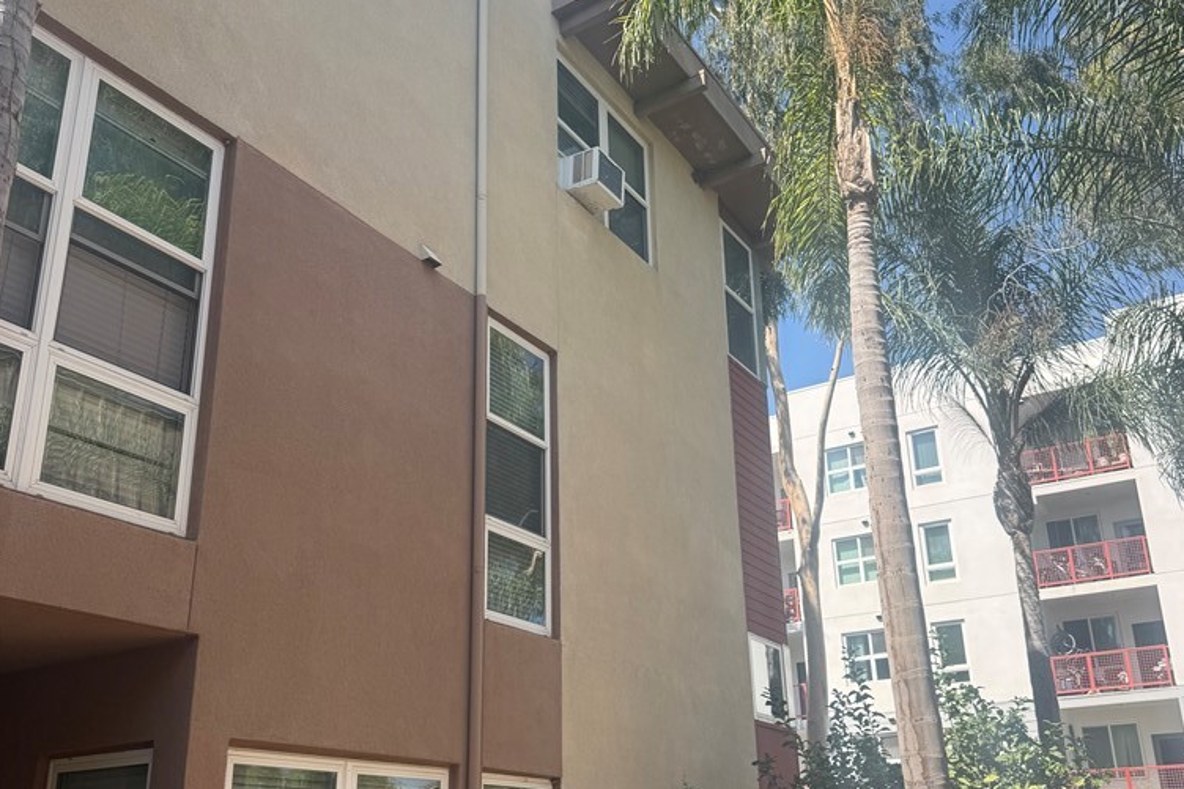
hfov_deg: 55.8
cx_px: 601
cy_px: 463
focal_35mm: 34
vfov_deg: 38.7
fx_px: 1118
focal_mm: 6.76
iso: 80
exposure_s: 1/1689
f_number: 1.78
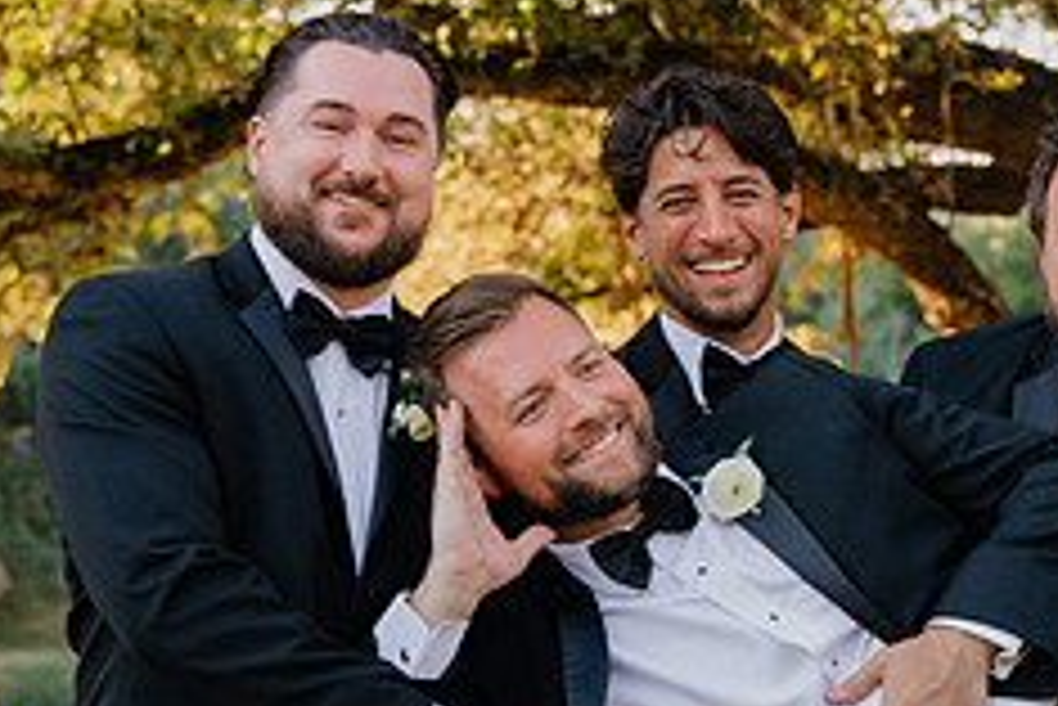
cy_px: 546
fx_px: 3705
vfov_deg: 10.9
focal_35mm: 126
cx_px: 1058
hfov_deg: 15.9
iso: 400
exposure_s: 1/200
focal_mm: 51
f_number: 4.5
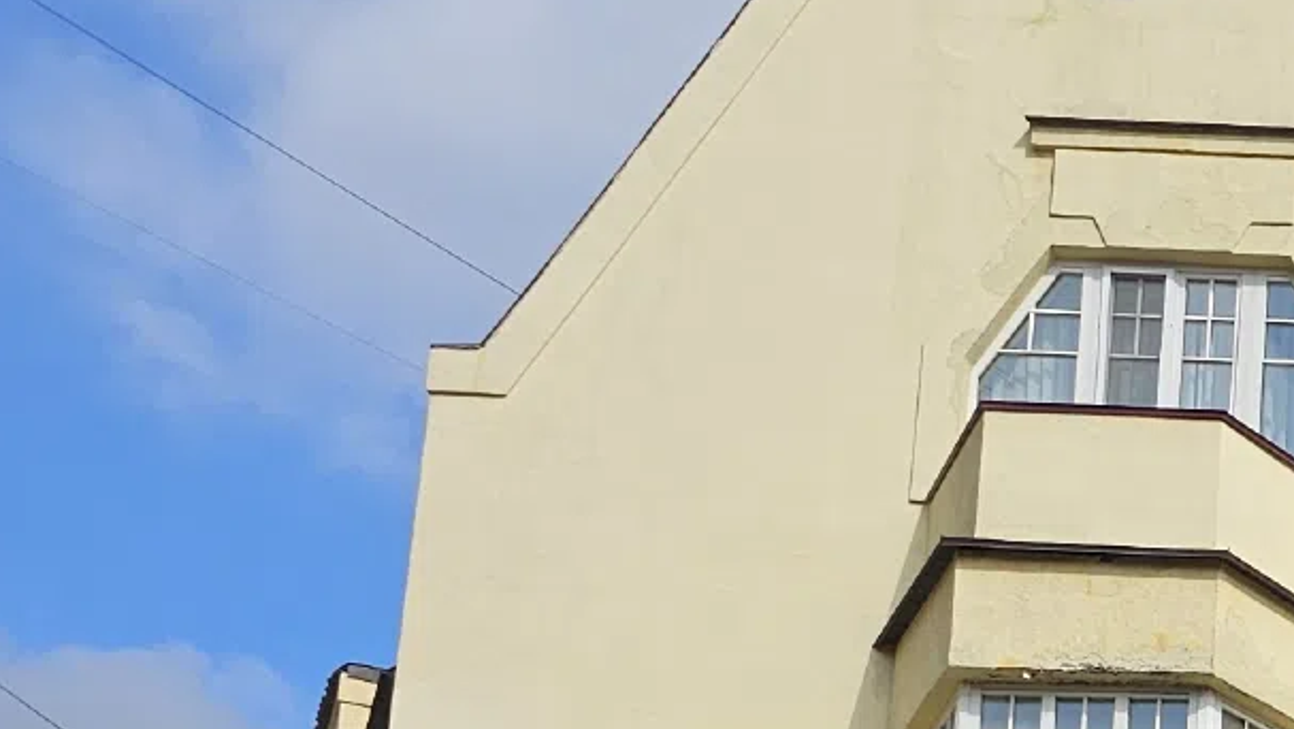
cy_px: 1496
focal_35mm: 99
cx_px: 2277
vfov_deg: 11.0
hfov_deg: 17.7
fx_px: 3398
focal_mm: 6.3
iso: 12
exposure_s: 1/1584
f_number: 1.7
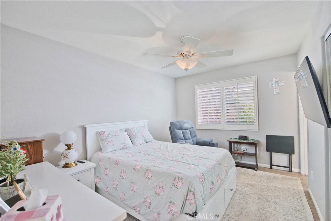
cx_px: 166
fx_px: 147
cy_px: 110
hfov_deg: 96.7
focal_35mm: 16
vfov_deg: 73.8
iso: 400
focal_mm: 16
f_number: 5.6
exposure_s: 1/200
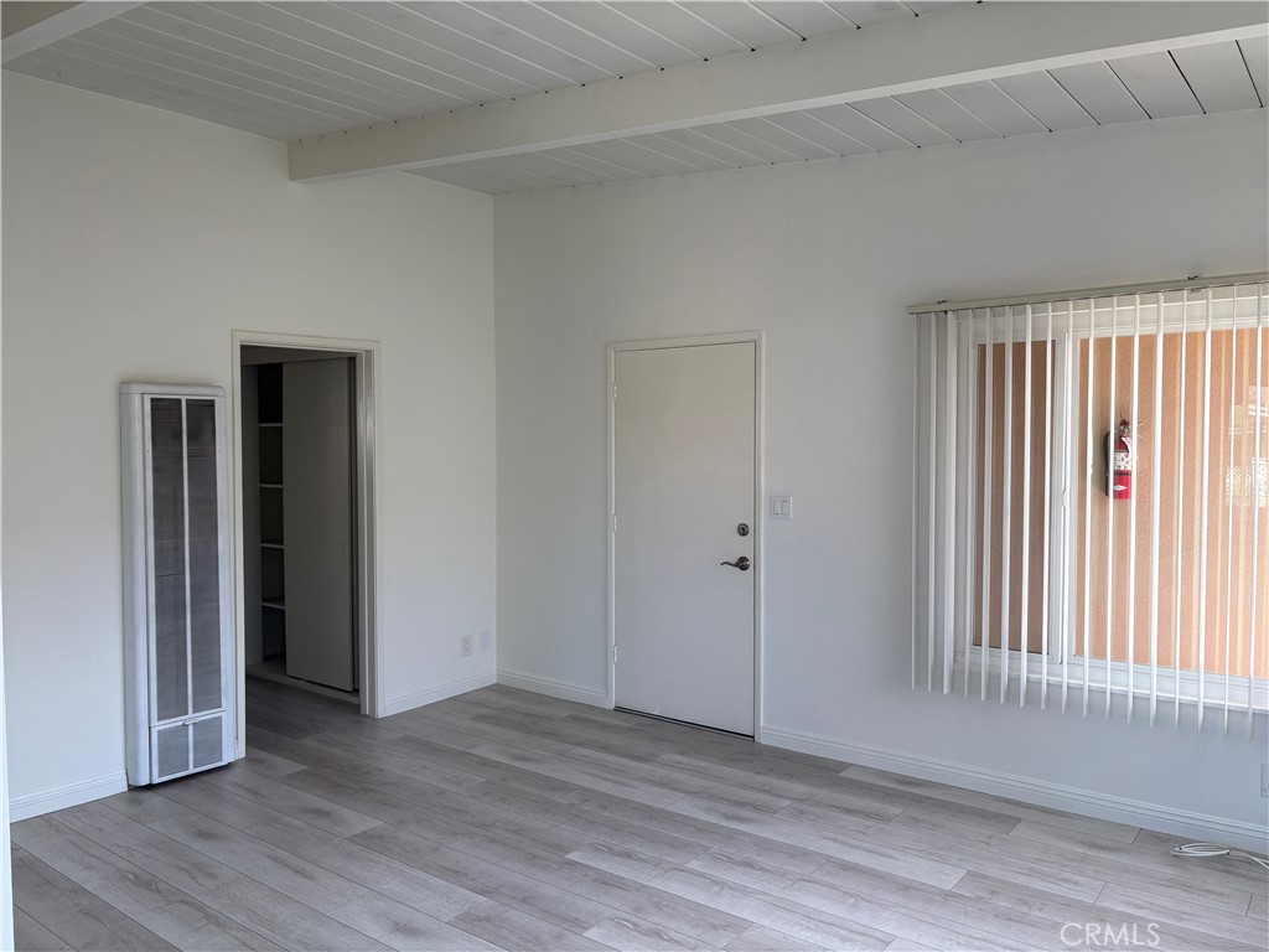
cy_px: 476
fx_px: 953
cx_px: 634
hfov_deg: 67.3
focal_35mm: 26
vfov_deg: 53.1
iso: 40
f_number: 1.6
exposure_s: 1/122
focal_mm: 5.96
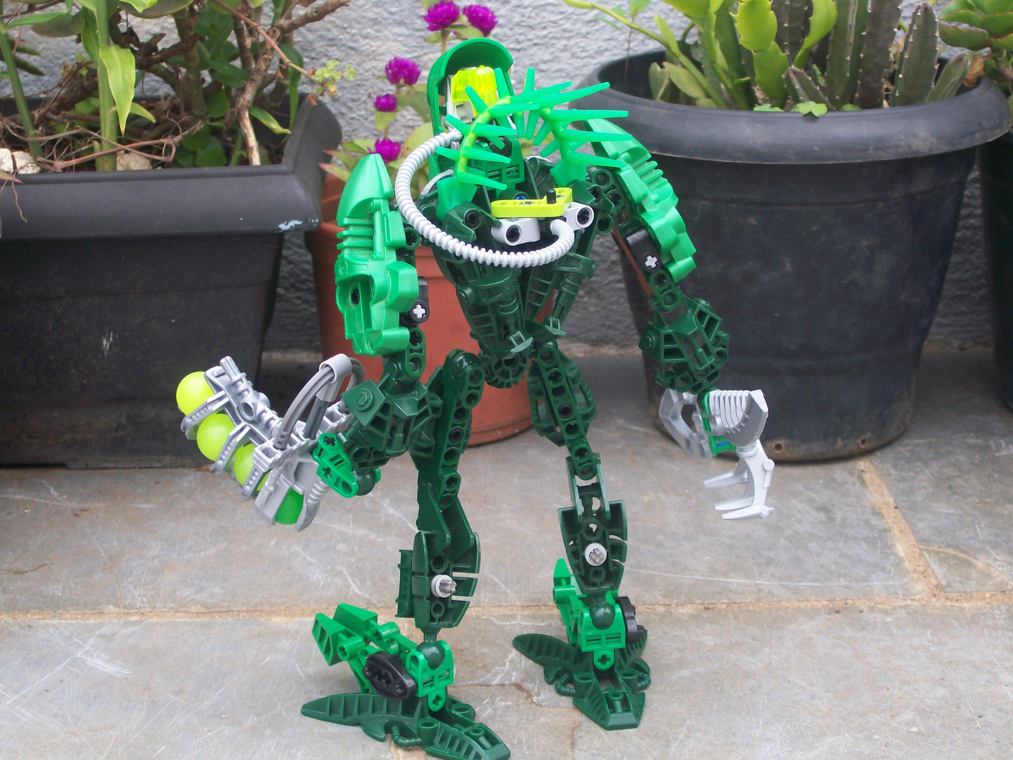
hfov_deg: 27.8
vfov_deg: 21.0
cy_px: 380
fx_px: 2048
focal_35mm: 70
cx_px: 506
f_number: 3.8
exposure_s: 1/129
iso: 80
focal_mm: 11.6
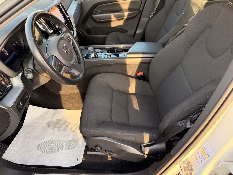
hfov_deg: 71.6
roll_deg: -0.7
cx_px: 116
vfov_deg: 56.8
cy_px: 88
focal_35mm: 24
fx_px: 162
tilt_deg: -42.5
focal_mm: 6.76
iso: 160
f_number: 1.78
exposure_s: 1/226
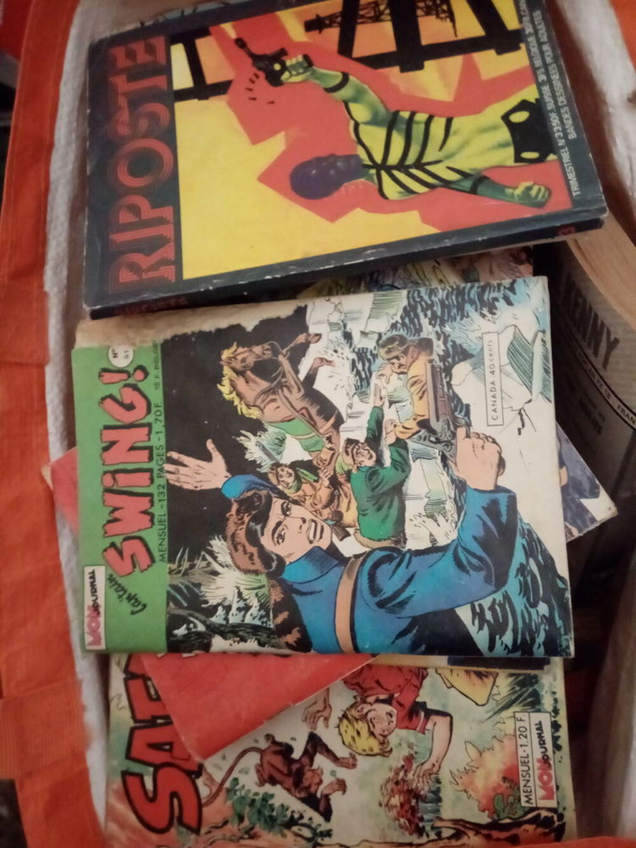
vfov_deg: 67.3
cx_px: 318
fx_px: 637
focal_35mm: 26
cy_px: 424
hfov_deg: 53.1
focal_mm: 3.62
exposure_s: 1/14.3
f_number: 1.8
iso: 1803
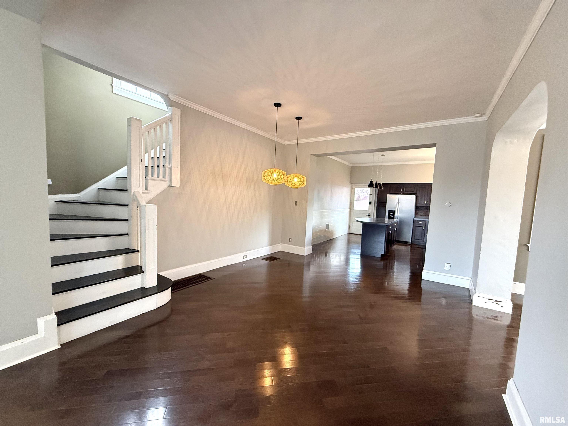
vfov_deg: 85.7
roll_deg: -2.6
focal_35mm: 14
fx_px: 230
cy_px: 213
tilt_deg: -3.4
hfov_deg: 102.1
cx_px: 284
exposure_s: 1/60
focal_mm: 2.22
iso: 500
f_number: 2.2
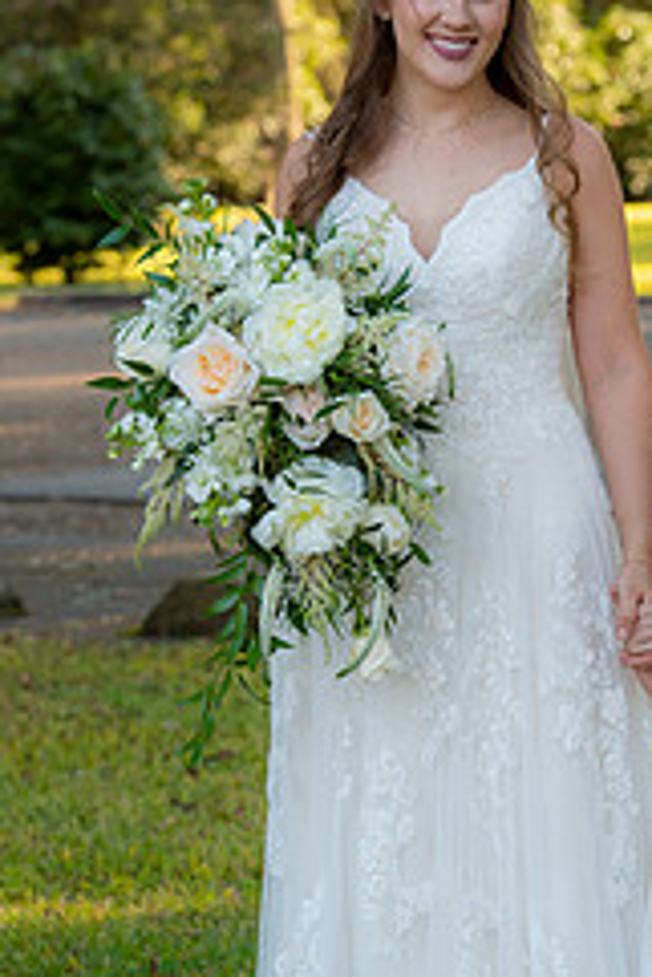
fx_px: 5317
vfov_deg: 10.5
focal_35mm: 196
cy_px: 580
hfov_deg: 7.0
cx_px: 472
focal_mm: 105
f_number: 6.3
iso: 1250
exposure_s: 1/640
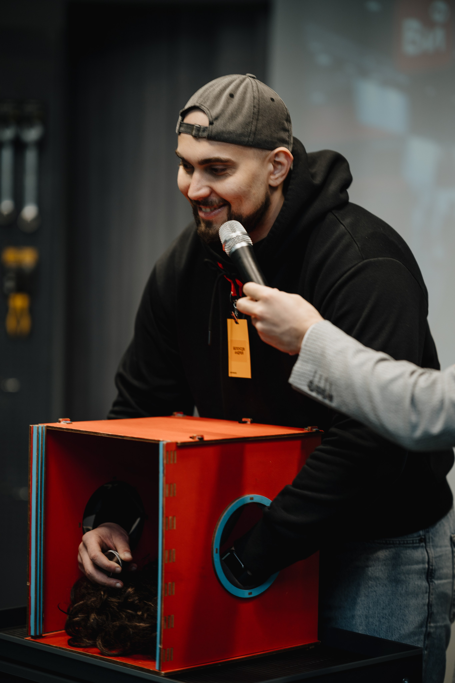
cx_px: 228
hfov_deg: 16.1
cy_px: 342
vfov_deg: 23.9
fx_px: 1611
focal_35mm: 85
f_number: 1.8
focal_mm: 85
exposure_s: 1/125
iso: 250
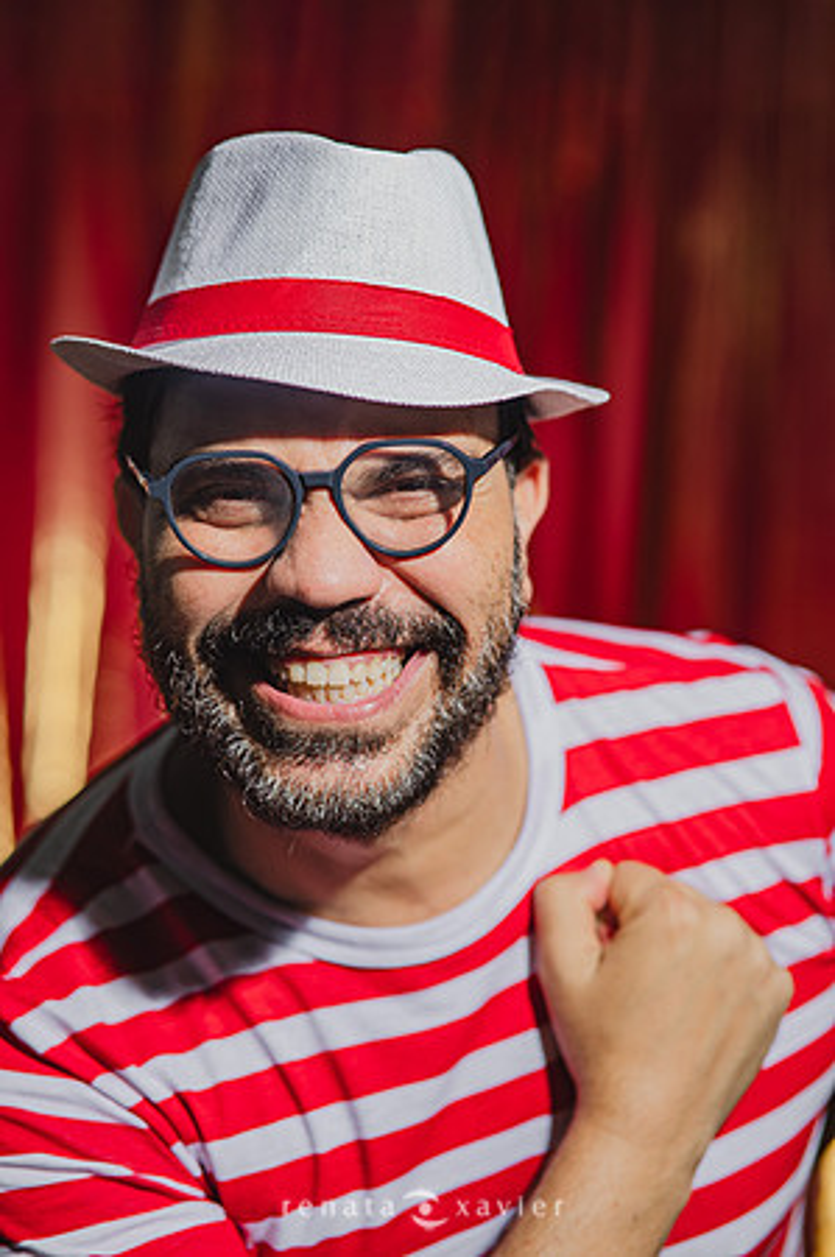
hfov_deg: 16.0
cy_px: 628
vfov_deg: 23.9
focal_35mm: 85
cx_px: 418
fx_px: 2964
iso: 125
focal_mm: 85
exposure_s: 1/200
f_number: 2.5
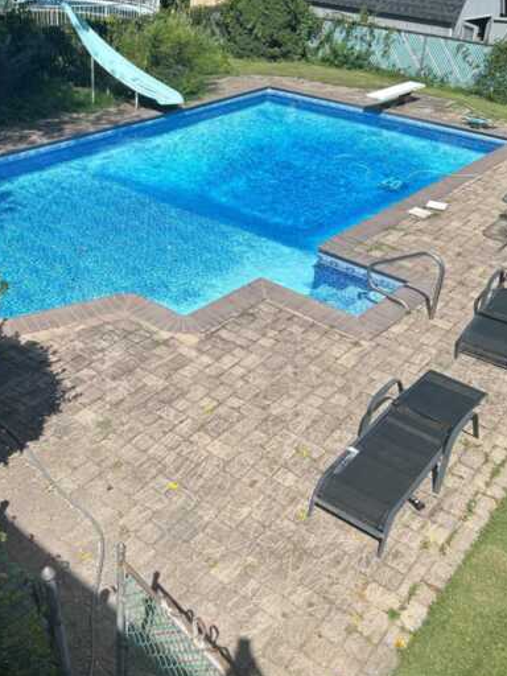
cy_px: 246
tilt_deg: -24.5
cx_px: 198
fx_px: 762
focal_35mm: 39
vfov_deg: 47.3
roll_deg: -2.3
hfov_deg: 36.7
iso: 50
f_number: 1.5
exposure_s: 1/5319
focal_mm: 5.7
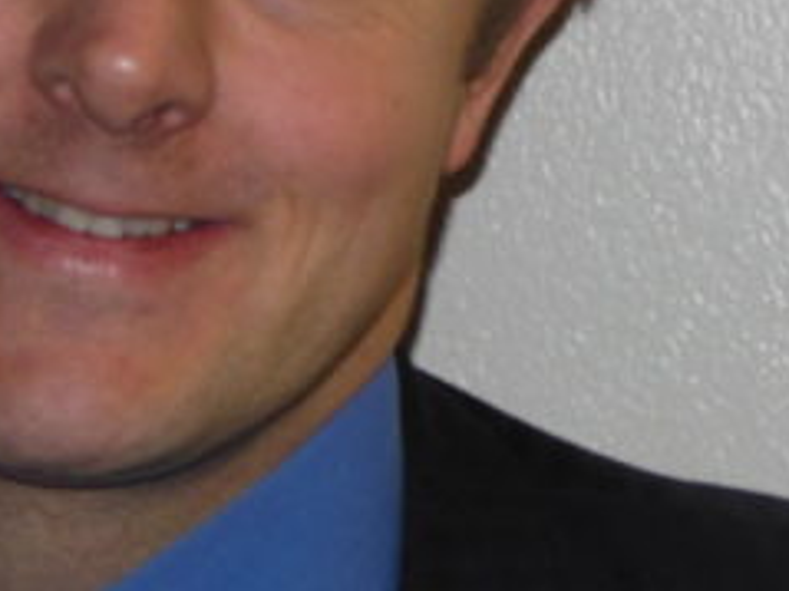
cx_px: 1020
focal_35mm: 163
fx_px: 3713
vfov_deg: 9.1
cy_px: 357
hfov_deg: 11.8
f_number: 3.6
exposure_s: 1/30
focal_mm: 6.8
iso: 125
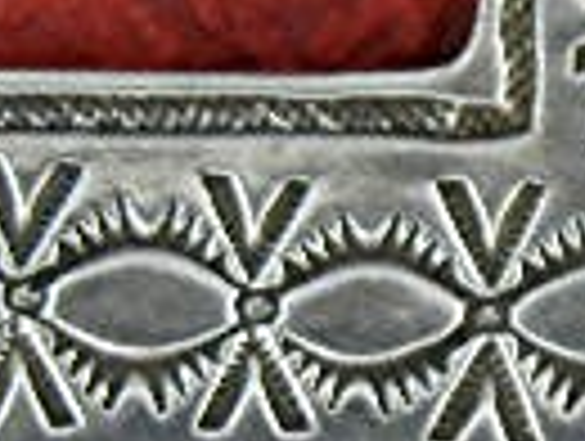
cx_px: 904
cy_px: 320
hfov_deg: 6.7
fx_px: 4910
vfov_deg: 5.1
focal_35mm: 290
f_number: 4
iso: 400
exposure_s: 1/19.6
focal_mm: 10.6
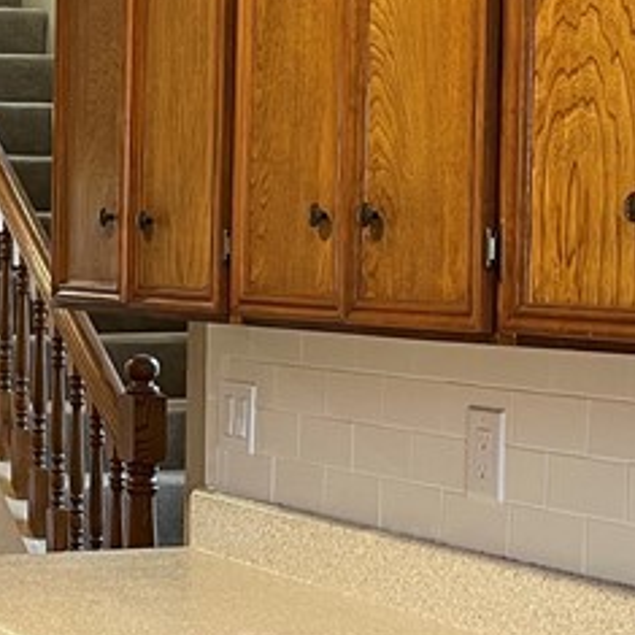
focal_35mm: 100
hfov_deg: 16.9
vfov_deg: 17.4
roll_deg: -1.2
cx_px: -57
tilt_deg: -2.7
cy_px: 284
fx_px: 2075
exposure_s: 1/60
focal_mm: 5.1
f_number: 1.6
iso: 160
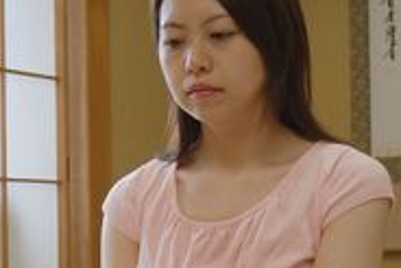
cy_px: 241
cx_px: 24
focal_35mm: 147
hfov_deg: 13.8
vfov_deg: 9.3
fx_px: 1639
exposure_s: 1/30
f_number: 4.5
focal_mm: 40
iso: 200
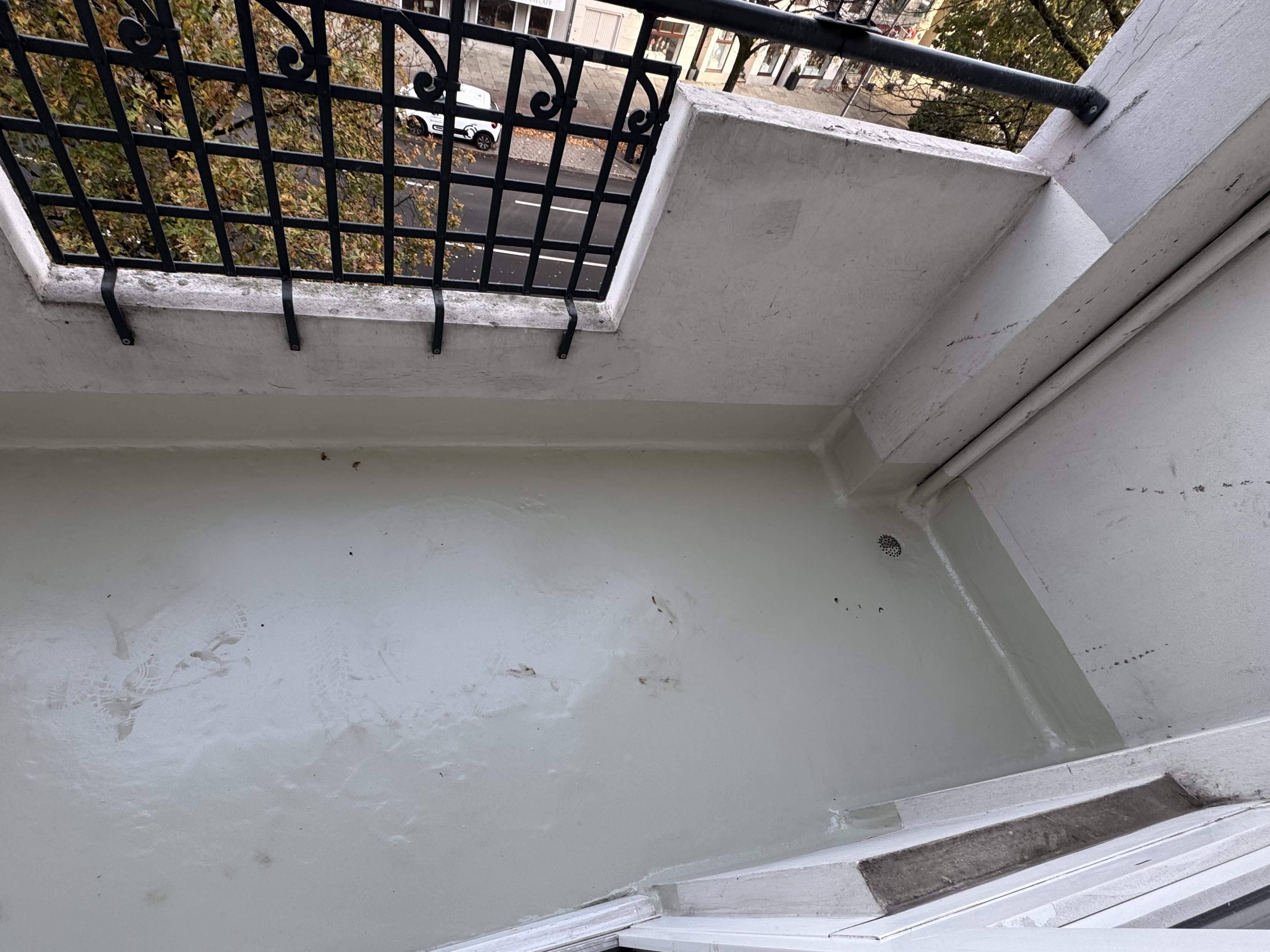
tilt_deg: -57.4
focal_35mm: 17
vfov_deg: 73.9
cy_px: 570
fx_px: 624
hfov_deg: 90.7
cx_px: 565
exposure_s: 1/159
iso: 40
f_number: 2.2
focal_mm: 2.22
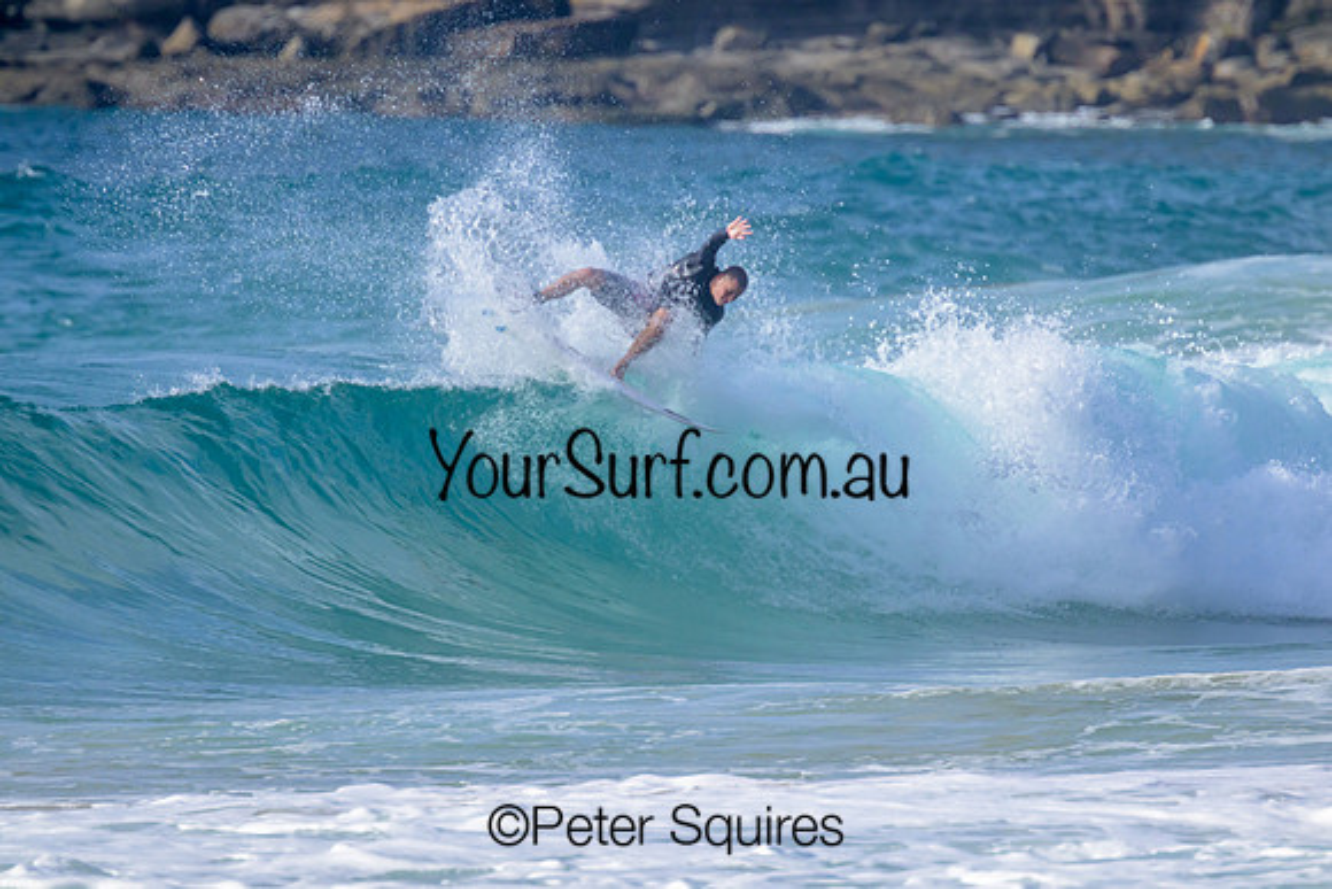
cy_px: 444
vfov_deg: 1.7
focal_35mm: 820
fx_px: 30361
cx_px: 666
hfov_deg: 2.5
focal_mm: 800
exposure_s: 1/2000
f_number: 11
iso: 1100
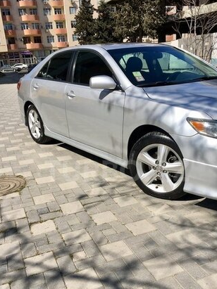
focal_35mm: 35
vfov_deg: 52.3
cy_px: 171
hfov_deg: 40.7
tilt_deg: -21.2
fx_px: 293
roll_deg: +4.2
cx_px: 117
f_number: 2.2
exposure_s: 1/2024
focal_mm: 4.15
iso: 25
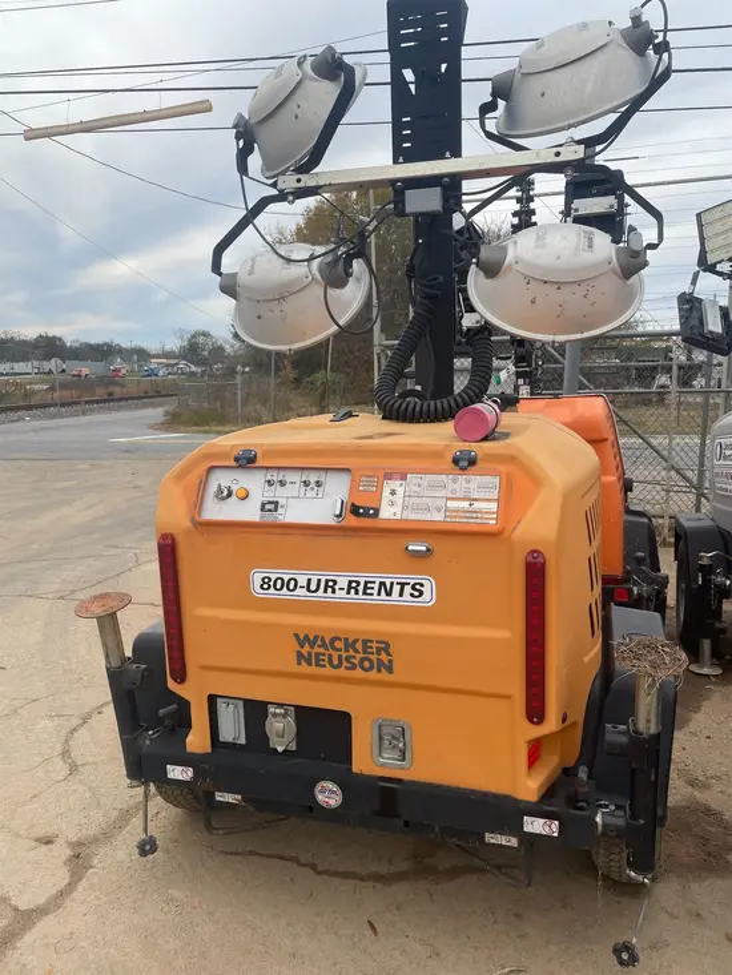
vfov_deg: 67.3
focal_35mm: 26
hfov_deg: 53.1
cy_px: 488
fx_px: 733
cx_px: 366
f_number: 1.6
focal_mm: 4.2
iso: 32
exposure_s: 1/1511
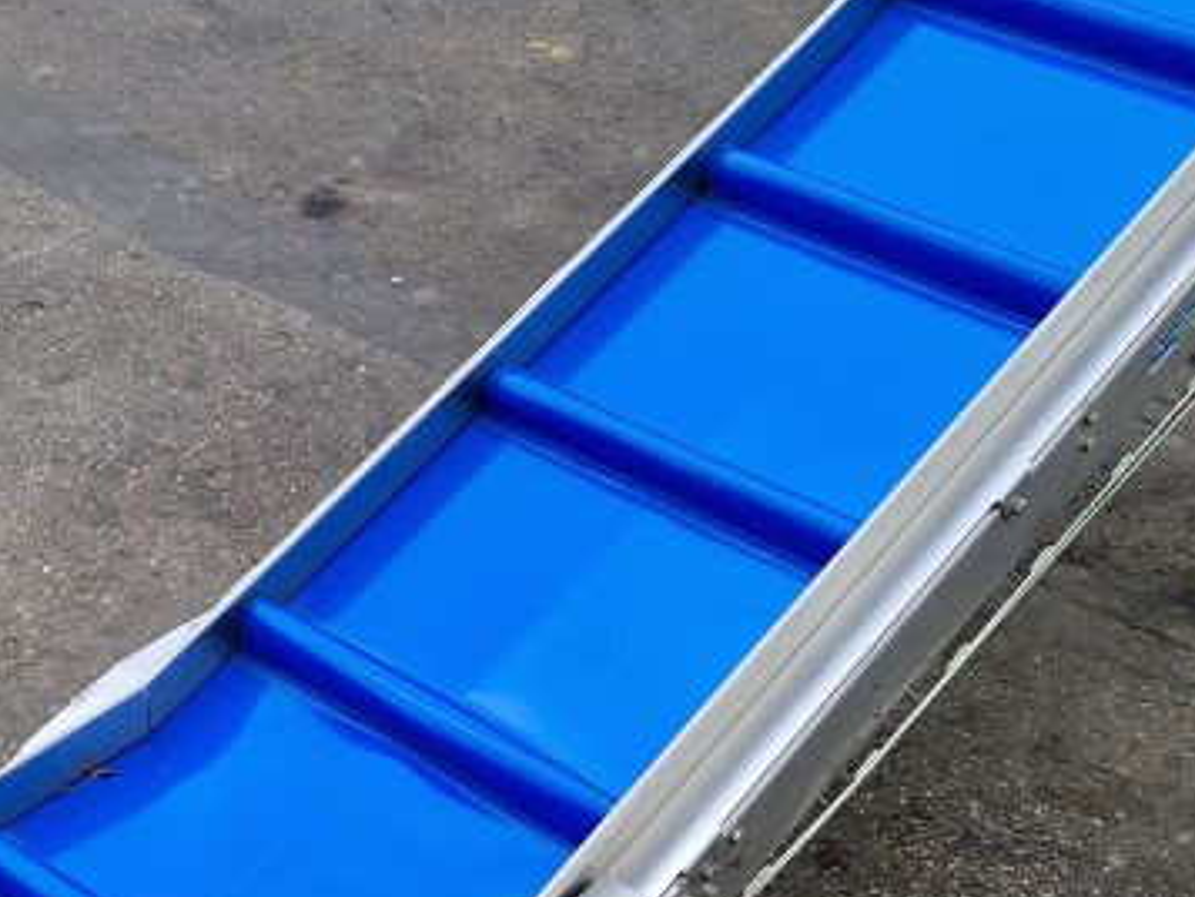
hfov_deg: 29.1
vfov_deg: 22.1
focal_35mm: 66
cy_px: 679
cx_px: 365
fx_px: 2279
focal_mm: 5.4
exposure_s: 1/810
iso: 50
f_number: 1.8
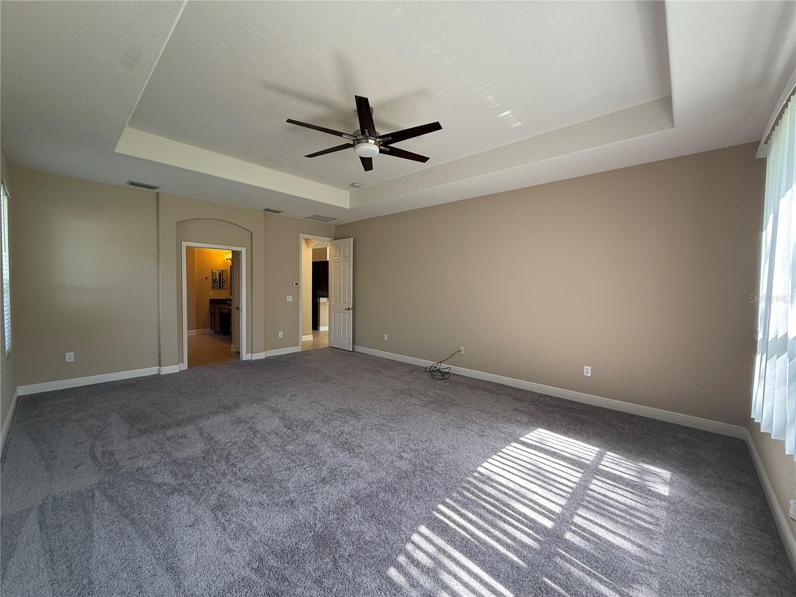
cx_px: 398
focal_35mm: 14
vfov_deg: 85.7
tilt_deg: -2.2
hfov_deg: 102.1
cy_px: 298
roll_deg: -1.6
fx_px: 322
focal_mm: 2.22
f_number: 2.2
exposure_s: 1/99
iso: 100
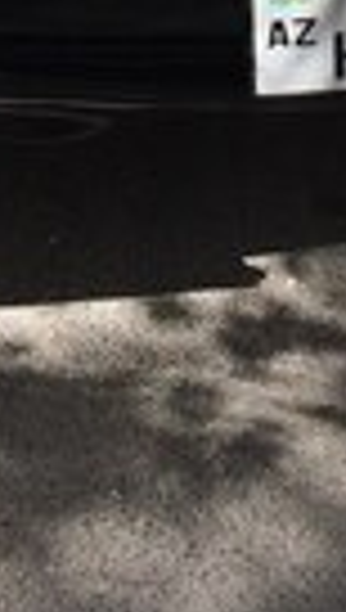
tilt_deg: -21.4
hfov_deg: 10.6
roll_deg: +1.7
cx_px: 274
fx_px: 1866
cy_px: -441
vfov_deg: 16.1
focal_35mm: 115
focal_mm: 4.15
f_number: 2.2
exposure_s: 1/436
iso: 32
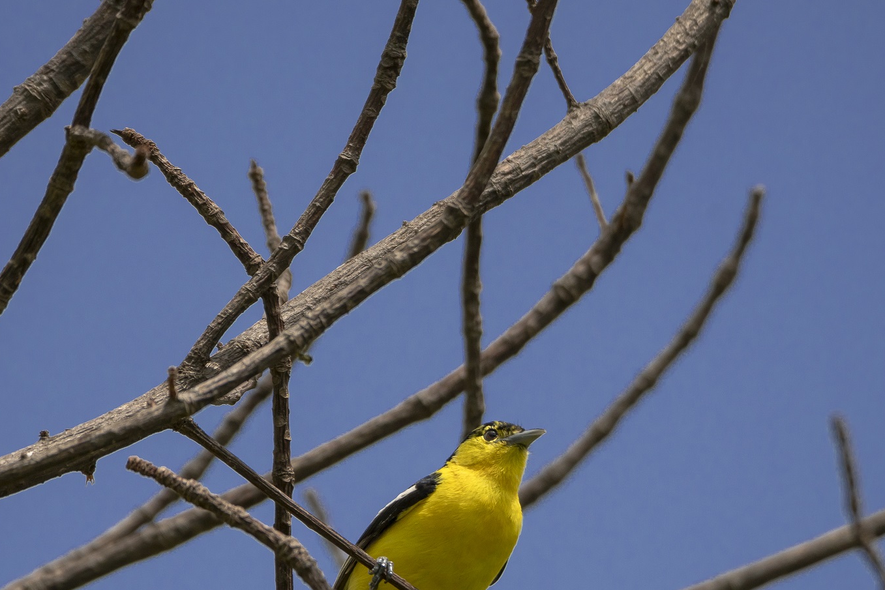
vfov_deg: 1.0
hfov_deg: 1.5
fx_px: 34172
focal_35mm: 1390
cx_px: 497
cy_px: 440
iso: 180
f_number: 6.3
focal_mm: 600
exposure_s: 1/2000
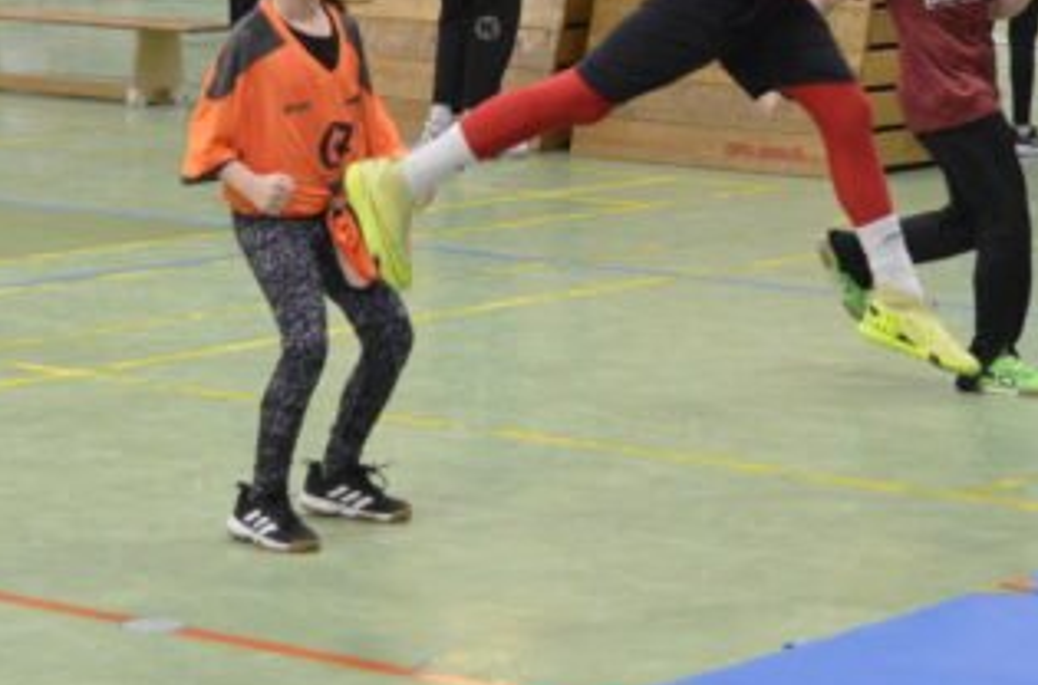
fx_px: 4071
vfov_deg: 9.6
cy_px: 0
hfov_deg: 14.4
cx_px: 834
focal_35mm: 142
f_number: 4.5
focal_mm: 29
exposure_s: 1/320
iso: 1600
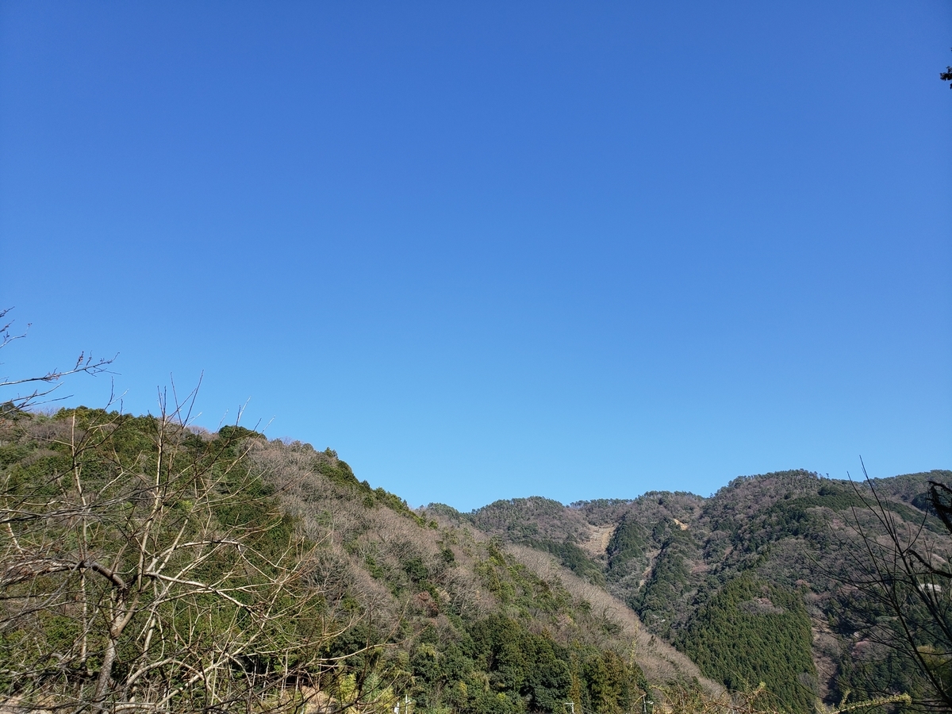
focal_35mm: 26
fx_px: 715
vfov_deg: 53.1
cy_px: 357
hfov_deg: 67.3
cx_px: 476
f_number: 2.4
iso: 50
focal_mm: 4.3
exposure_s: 1/914
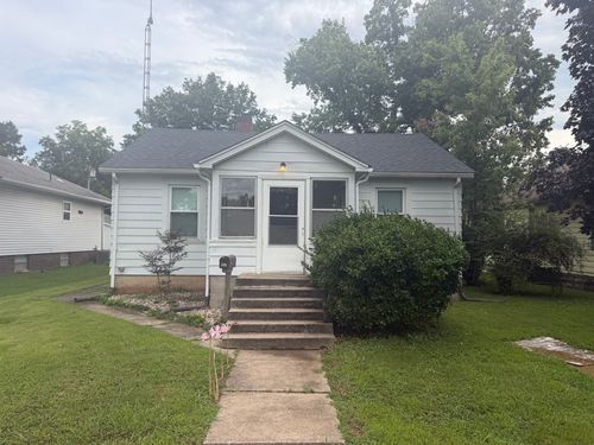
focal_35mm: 24
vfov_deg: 56.8
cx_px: 297
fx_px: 412
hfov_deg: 71.6
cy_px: 222
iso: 80
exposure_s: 1/1174
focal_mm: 6.76
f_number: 1.78
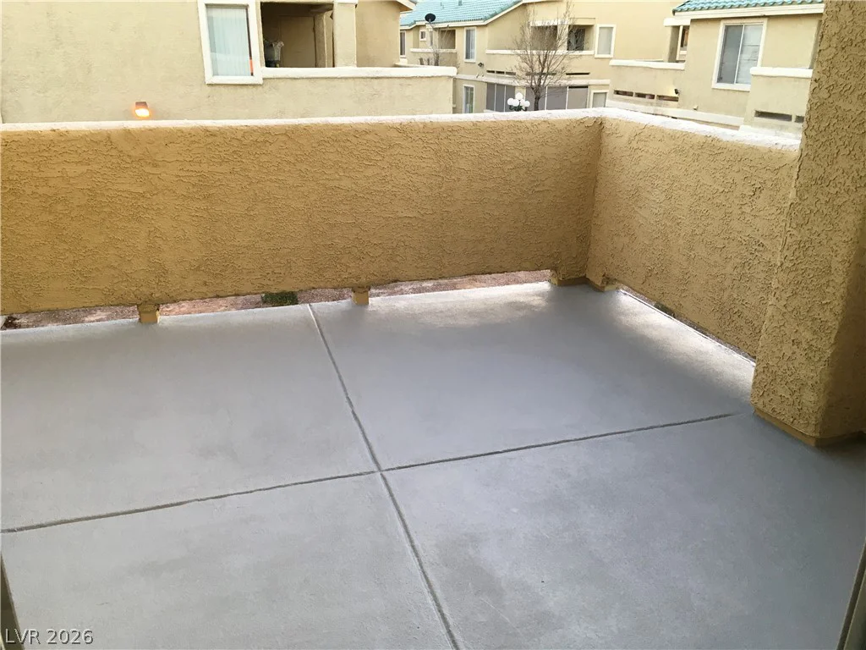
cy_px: 325
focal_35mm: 29
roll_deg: -0.5
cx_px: 433
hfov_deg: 61.7
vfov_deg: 48.2
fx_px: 726
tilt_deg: -20.2
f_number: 2.2
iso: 25
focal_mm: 4.15
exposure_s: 1/40
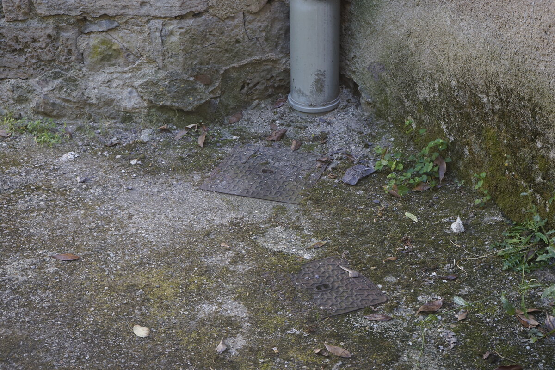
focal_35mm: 58
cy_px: 185
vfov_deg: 23.4
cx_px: 278
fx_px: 894
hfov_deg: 34.5
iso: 640
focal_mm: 58
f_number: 5
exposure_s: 1/160
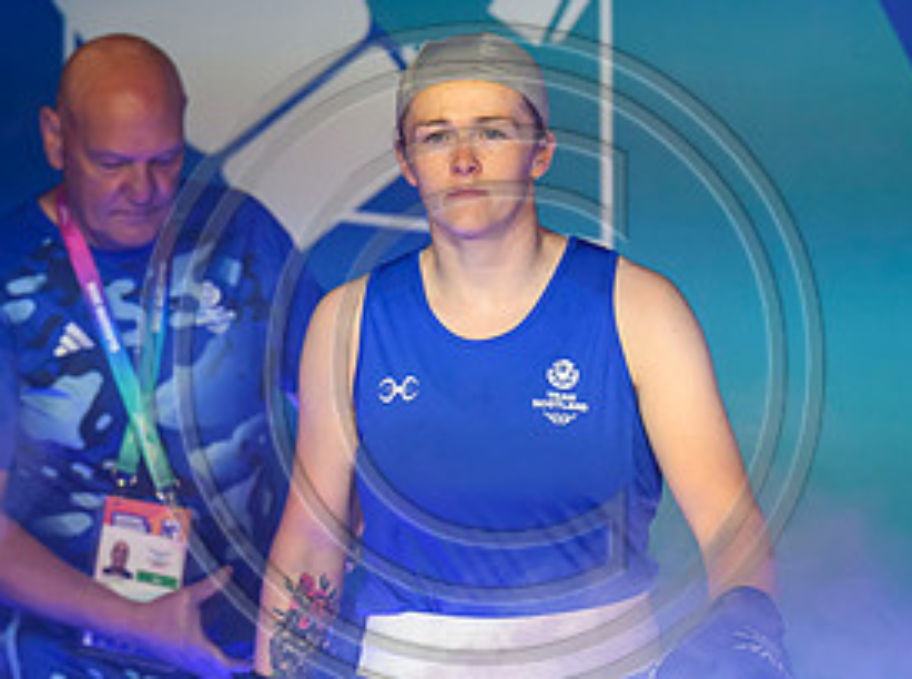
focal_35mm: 501
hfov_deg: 4.0
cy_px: 373
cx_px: 466
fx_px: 13165
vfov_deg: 3.0
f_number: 3.2
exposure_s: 1/2000
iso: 2000
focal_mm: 200
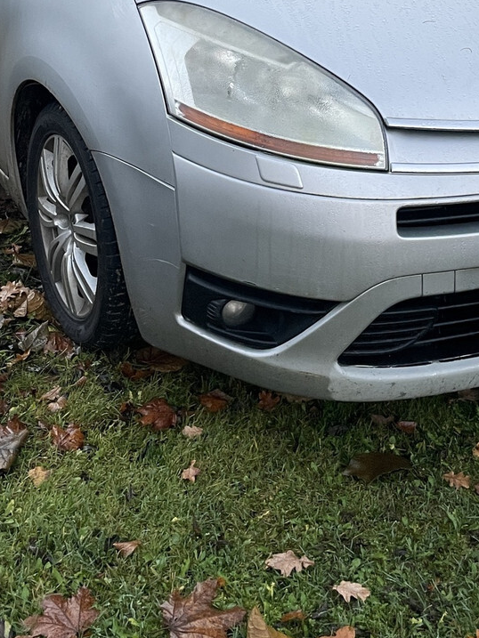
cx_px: 247
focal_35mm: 58
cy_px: 19
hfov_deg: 25.2
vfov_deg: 31.1
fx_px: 1070
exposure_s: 1/60
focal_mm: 4.2
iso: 125
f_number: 1.6
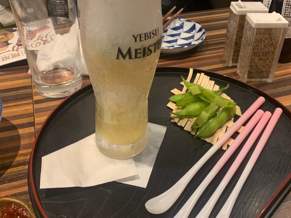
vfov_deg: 39.4
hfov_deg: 51.3
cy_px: 81
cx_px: 153
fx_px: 303
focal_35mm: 36
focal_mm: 4.25
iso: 160
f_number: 1.8
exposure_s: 1/50
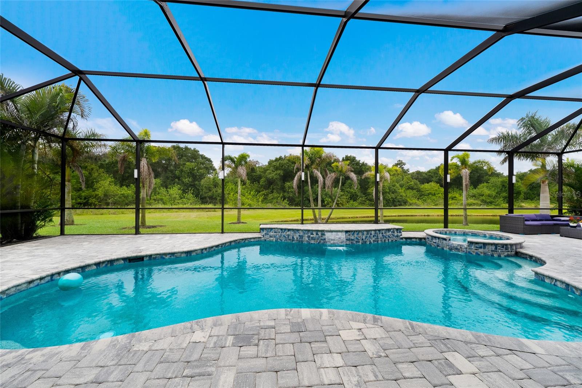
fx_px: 210
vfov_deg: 85.4
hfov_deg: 108.3
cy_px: 194
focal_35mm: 13
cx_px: 291
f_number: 11
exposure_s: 1/60
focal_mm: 13
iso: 400
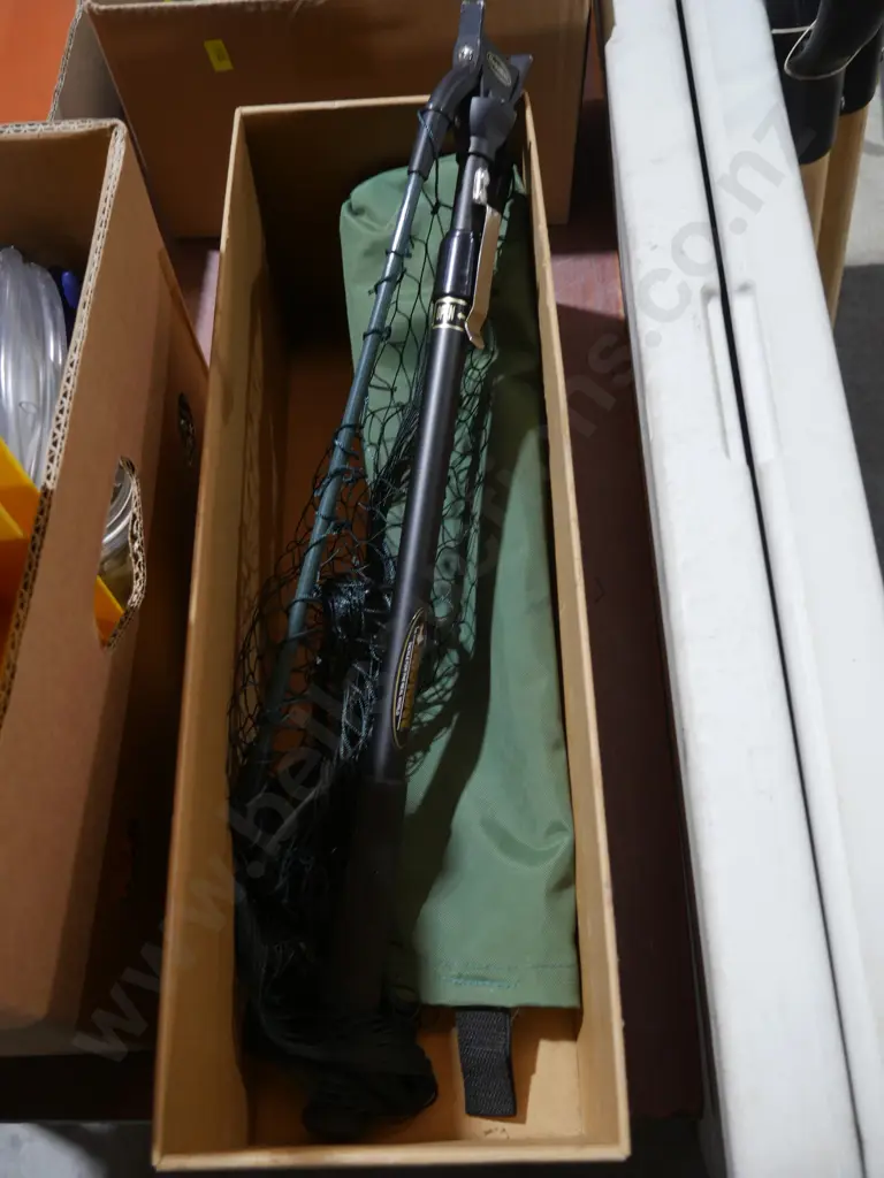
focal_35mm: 30
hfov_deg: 46.8
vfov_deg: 60.0
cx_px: 442
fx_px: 1021
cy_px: 589
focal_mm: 15
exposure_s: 1/60
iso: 400
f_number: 3.6
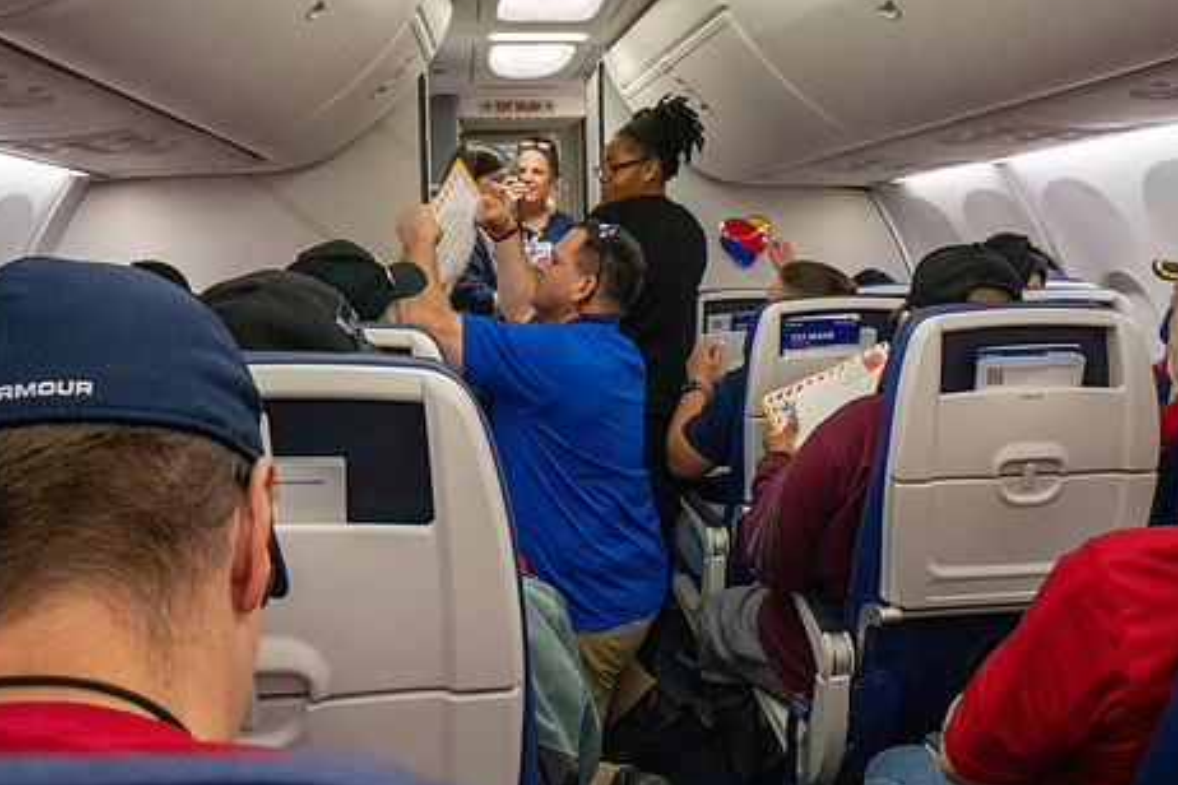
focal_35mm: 37
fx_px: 1211
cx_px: 584
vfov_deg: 35.8
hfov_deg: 51.9
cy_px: 326
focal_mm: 29.5
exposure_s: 1/80
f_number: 11
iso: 12800
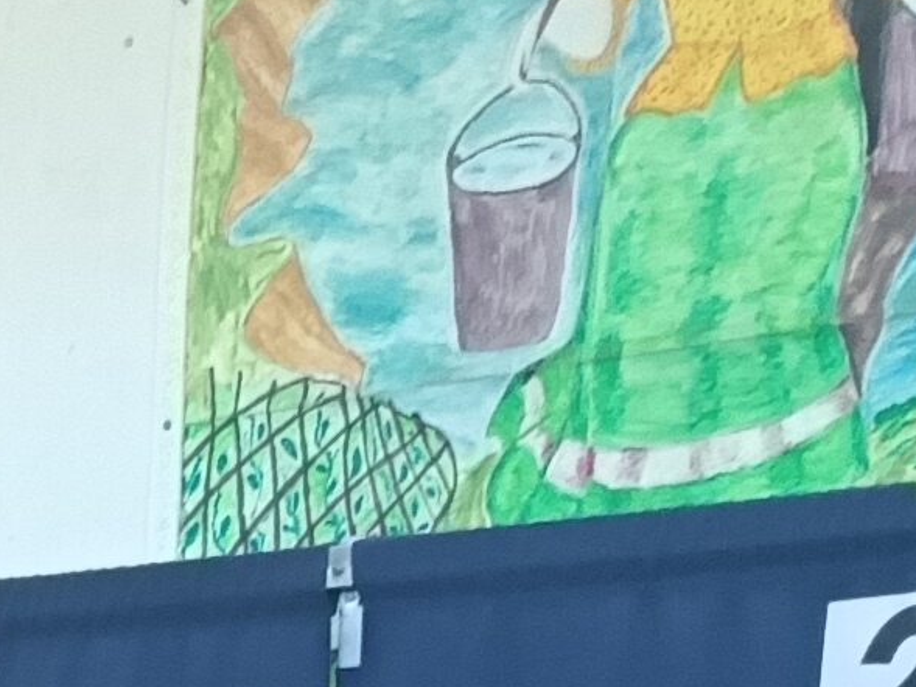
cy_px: 2066
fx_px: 4314
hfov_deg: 10.1
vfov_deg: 7.9
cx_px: -1485
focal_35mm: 163
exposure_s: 1/24
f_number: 1.75
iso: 1195
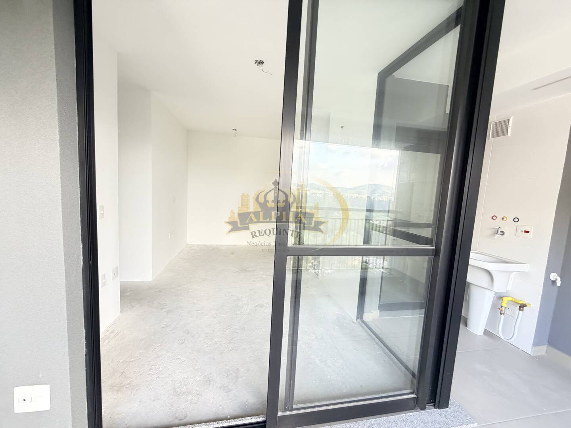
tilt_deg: -6.6
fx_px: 231
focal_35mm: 14
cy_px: 214
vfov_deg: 85.7
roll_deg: -3.8
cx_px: 286
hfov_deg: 102.1
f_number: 2.2
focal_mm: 2.22
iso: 320
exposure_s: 1/65
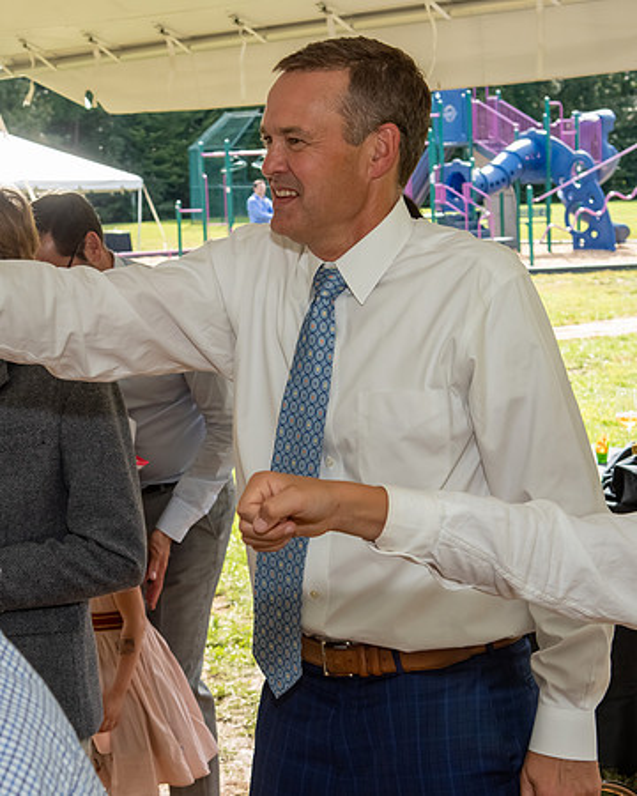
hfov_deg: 20.9
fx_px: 1728
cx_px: 257
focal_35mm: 73
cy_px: 432
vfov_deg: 25.9
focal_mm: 32
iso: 400
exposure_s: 1/250
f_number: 6.3
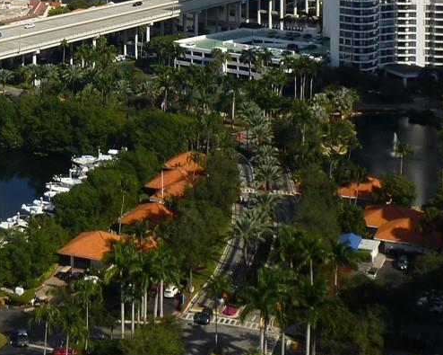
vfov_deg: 18.2
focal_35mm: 79
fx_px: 1036
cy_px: -99
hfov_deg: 23.3
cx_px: 21
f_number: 9
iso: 100
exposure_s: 1/320
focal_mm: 4.5
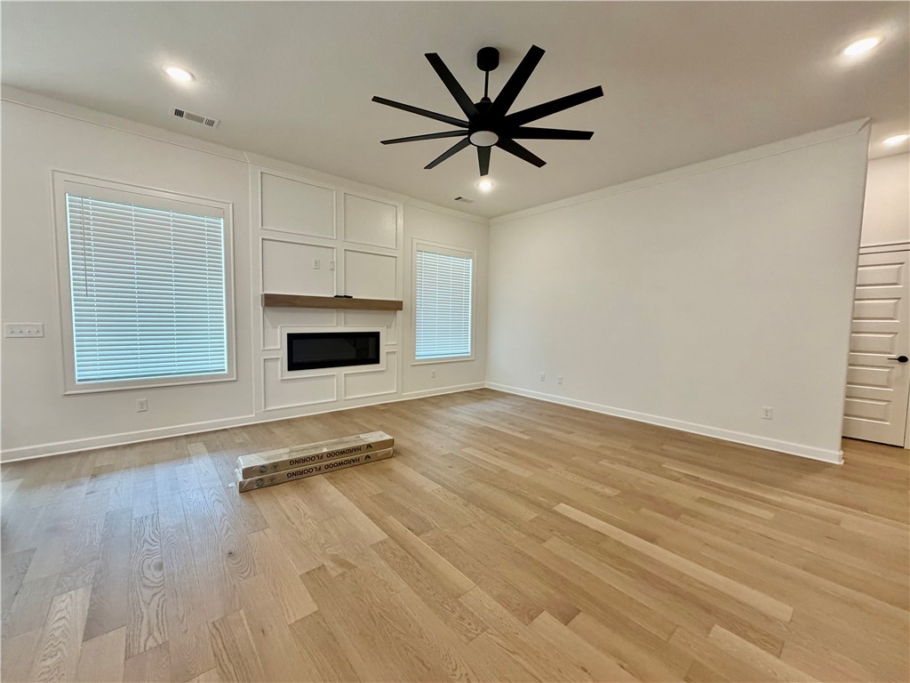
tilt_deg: -4.0
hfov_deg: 102.1
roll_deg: -1.3
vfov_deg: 85.7
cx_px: 455
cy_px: 342
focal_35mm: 14
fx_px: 368
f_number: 2.2
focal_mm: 2.22
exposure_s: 1/120
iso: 250
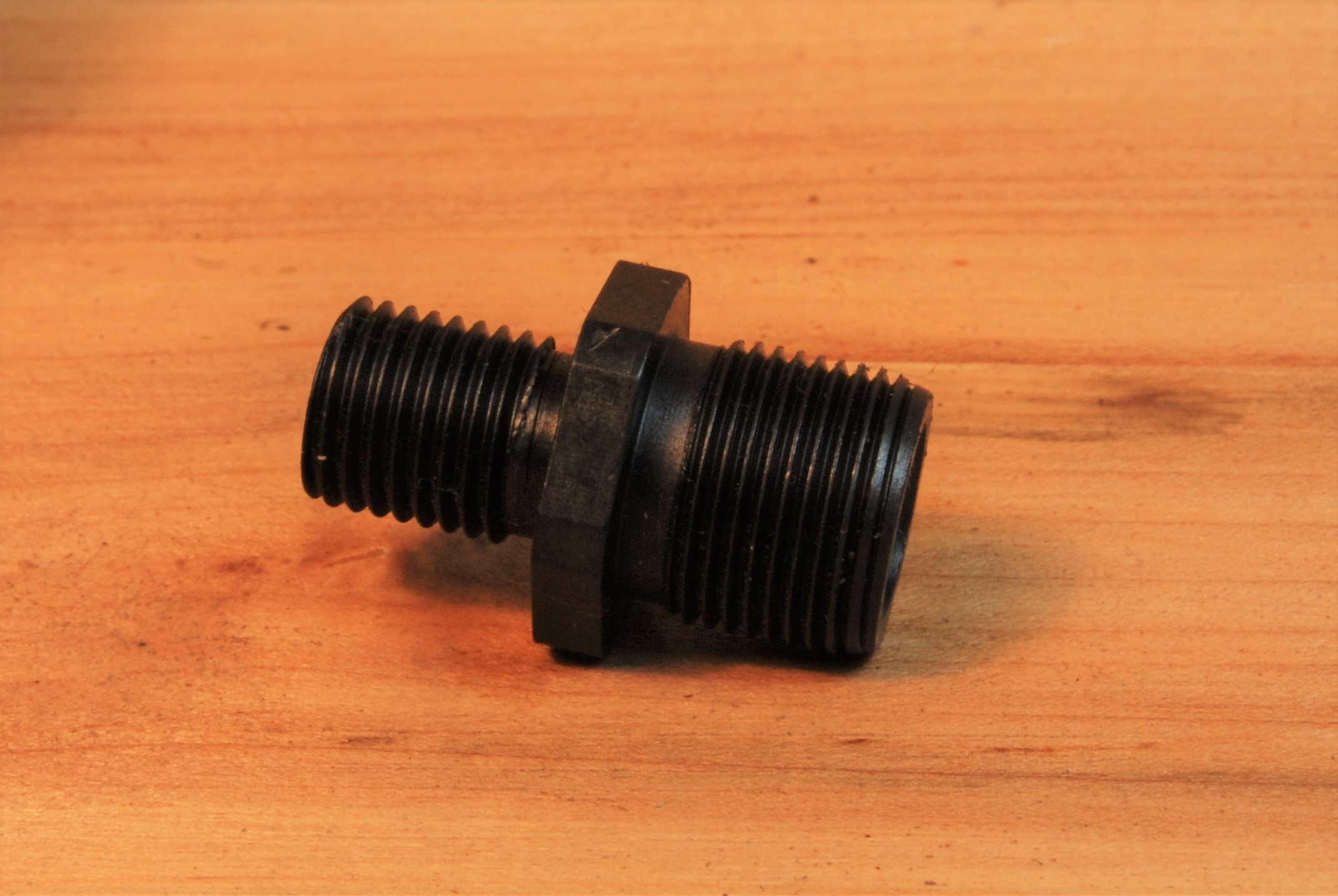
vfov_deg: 22.7
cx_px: 669
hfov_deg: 33.4
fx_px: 2233
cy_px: 448
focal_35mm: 60
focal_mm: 40
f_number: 20
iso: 200
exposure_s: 1/15
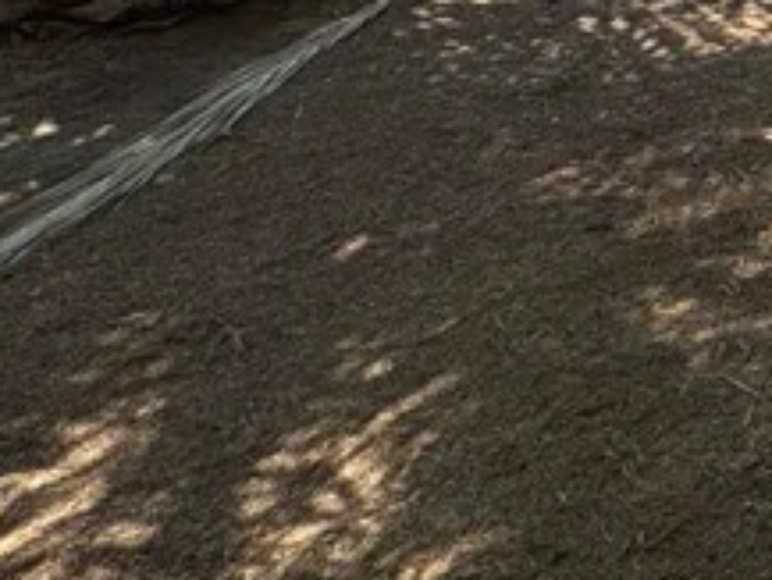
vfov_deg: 17.9
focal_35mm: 66
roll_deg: +0.3
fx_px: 1473
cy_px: -455
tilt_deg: -1.0
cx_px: 1299
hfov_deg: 21.7
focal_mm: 2.22
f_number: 2.2
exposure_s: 1/1370
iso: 50
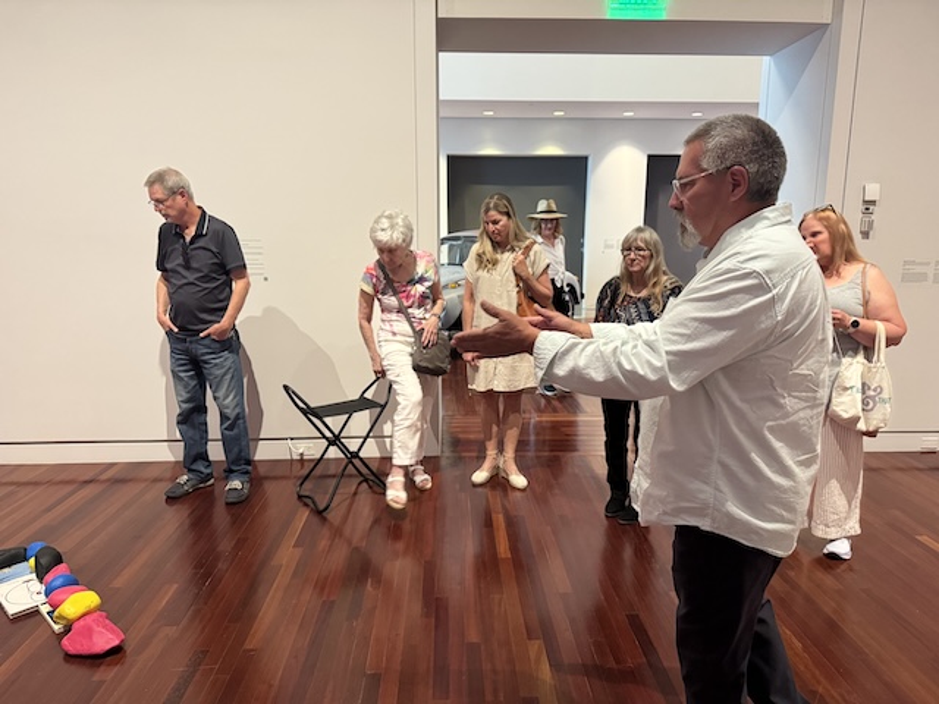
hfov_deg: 71.6
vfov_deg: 56.8
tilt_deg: -12.2
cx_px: 470
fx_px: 651
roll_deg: +0.1
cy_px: 352
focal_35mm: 24
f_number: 1.78
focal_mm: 6.76
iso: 640
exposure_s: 1/60
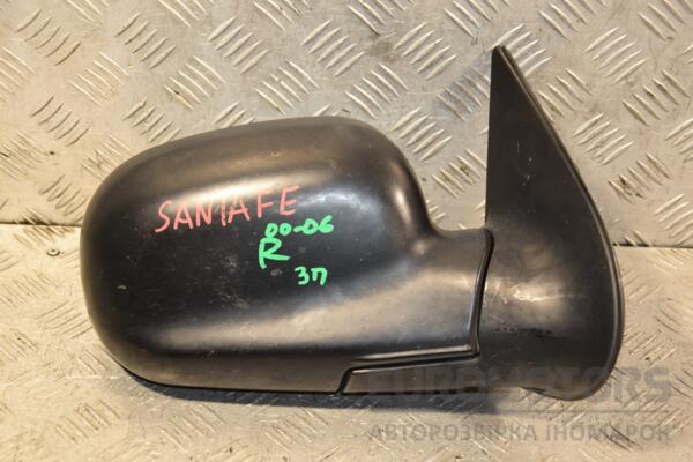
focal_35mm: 75
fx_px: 1444
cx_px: 346
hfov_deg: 27.0
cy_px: 231
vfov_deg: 18.2
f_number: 5
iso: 800
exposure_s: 1/100
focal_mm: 50
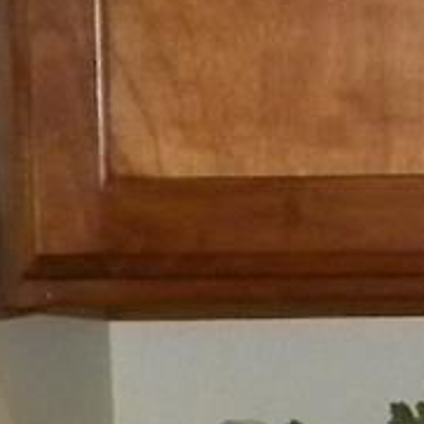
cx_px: 829
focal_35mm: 205
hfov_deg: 8.2
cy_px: 684
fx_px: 2841
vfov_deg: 8.3
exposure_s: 1/26
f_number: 3.5
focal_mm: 5
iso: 400
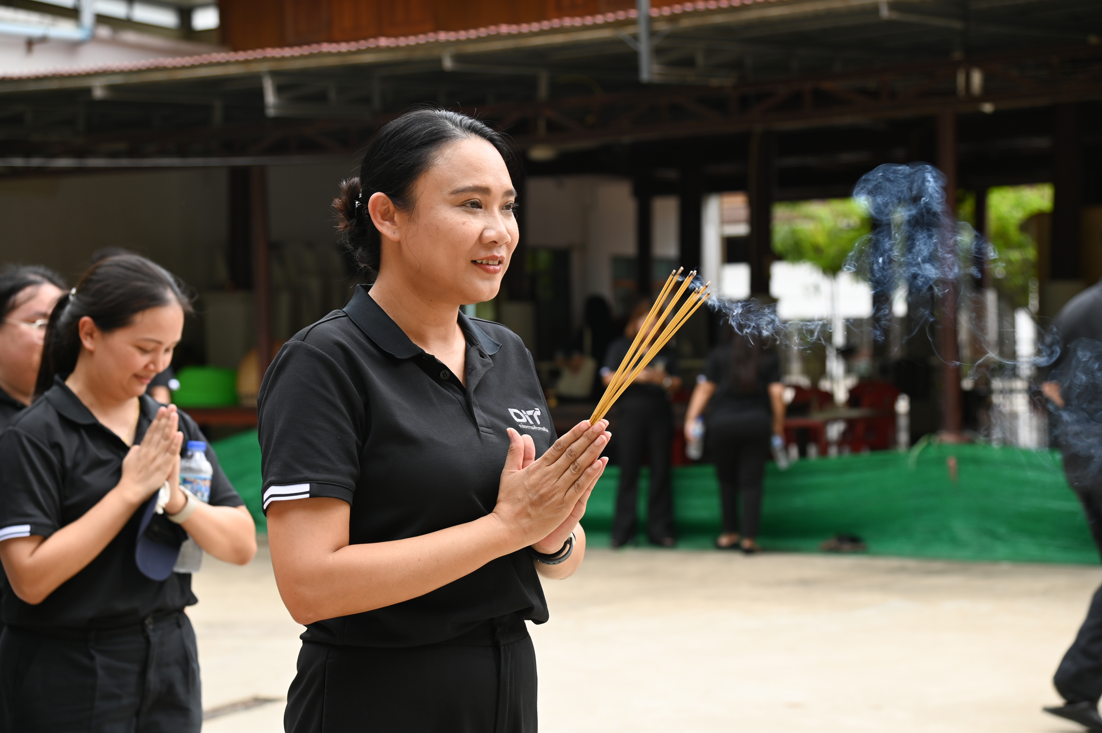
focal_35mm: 75
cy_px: 366
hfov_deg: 27.0
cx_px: 551
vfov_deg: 18.2
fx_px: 2294
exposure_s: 1/160
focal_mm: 75
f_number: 5
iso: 160
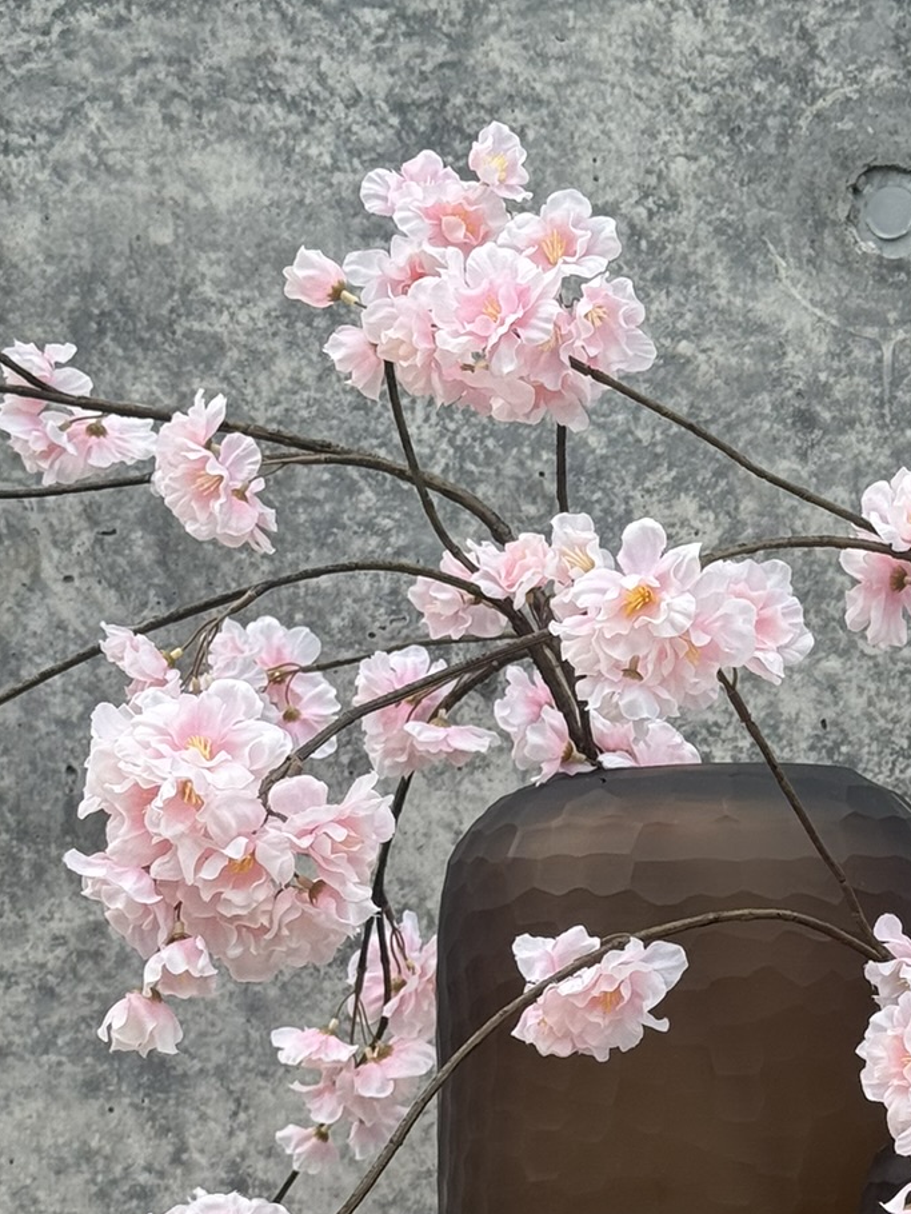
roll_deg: -1.0
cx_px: 888
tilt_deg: +1.0
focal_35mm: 108
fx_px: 3788
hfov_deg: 13.5
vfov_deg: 18.0
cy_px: 1014
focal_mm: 6.76
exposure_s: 1/1203
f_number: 1.78
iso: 64
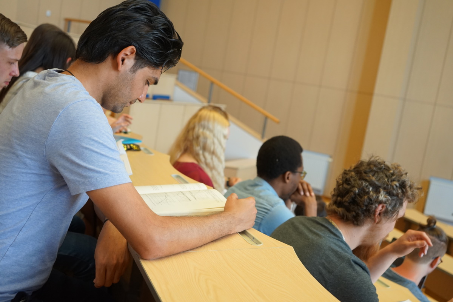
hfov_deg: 47.4
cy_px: 151
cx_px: 226
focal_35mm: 41
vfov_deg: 32.6
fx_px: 516
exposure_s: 1/160
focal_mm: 41
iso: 1250
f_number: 4.5
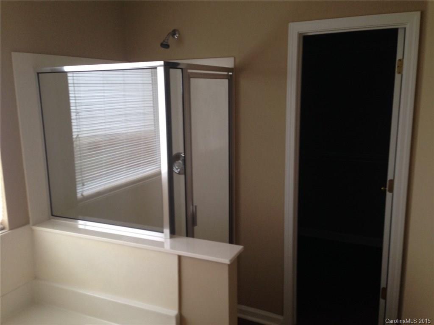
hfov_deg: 55.4
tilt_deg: -12.0
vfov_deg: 42.9
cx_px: 217
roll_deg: +3.2
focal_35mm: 33
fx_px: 414
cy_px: 162
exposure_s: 1/20
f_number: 2.4
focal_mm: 4.12
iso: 100
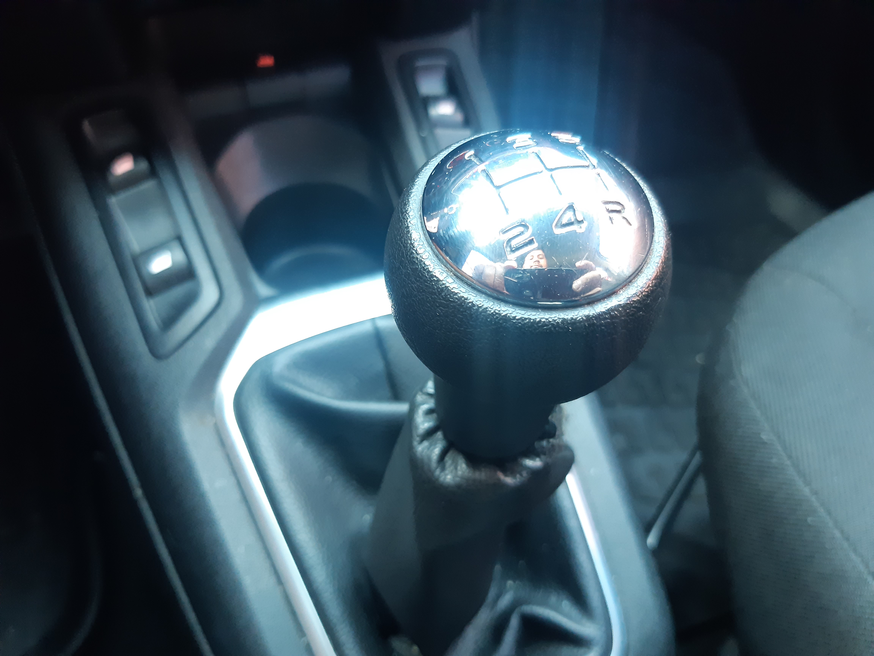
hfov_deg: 67.3
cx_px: 437
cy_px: 328
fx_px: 656
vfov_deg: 53.1
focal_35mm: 26
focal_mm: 3.92
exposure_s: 1/25
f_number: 1.7
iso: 250
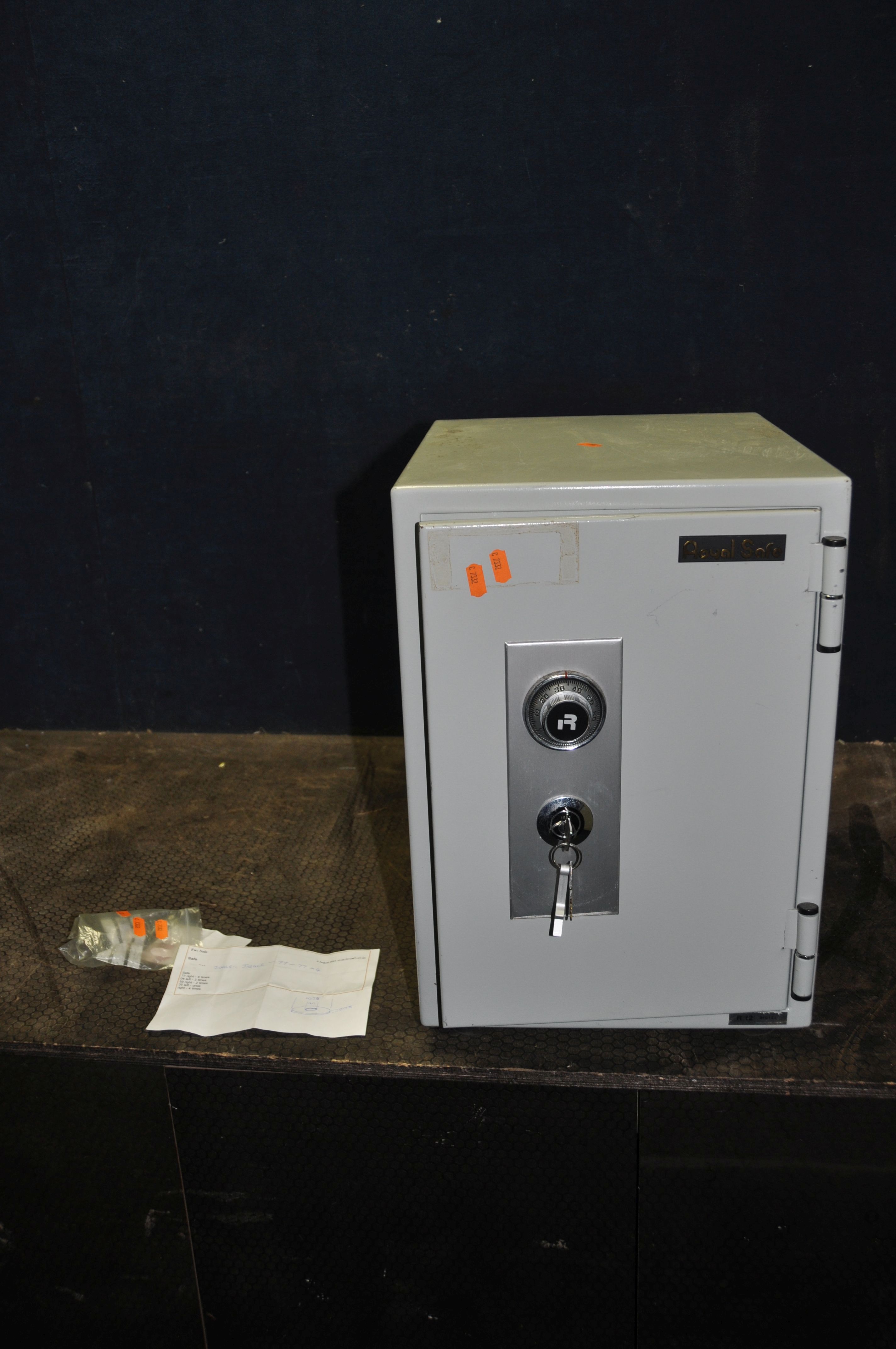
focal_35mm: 30
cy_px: 674
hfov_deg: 43.5
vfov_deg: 62.0
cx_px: 448
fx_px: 1123
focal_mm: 20
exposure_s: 1/60
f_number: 4
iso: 280
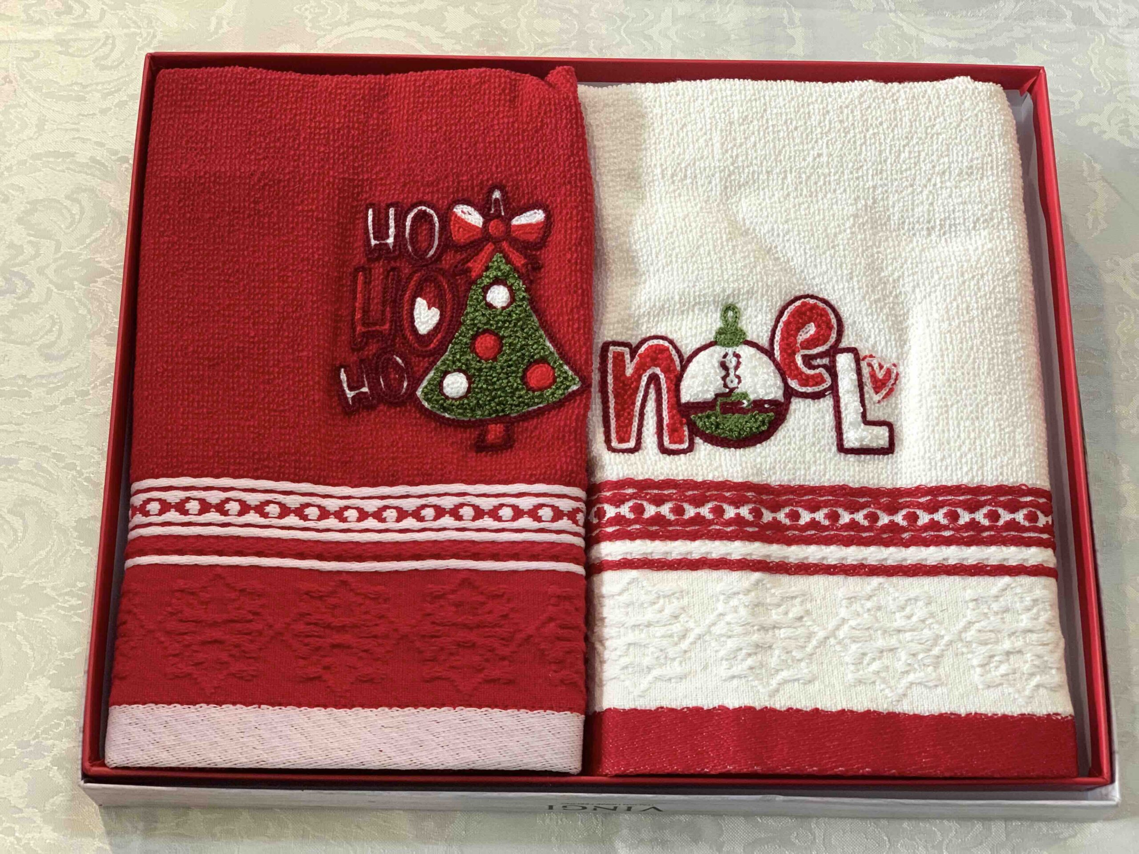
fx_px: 1711
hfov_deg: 36.8
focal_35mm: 52
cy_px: 427
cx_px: 570
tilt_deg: -65.9
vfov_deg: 28.0
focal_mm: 6
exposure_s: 1/60
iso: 160
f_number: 2.4
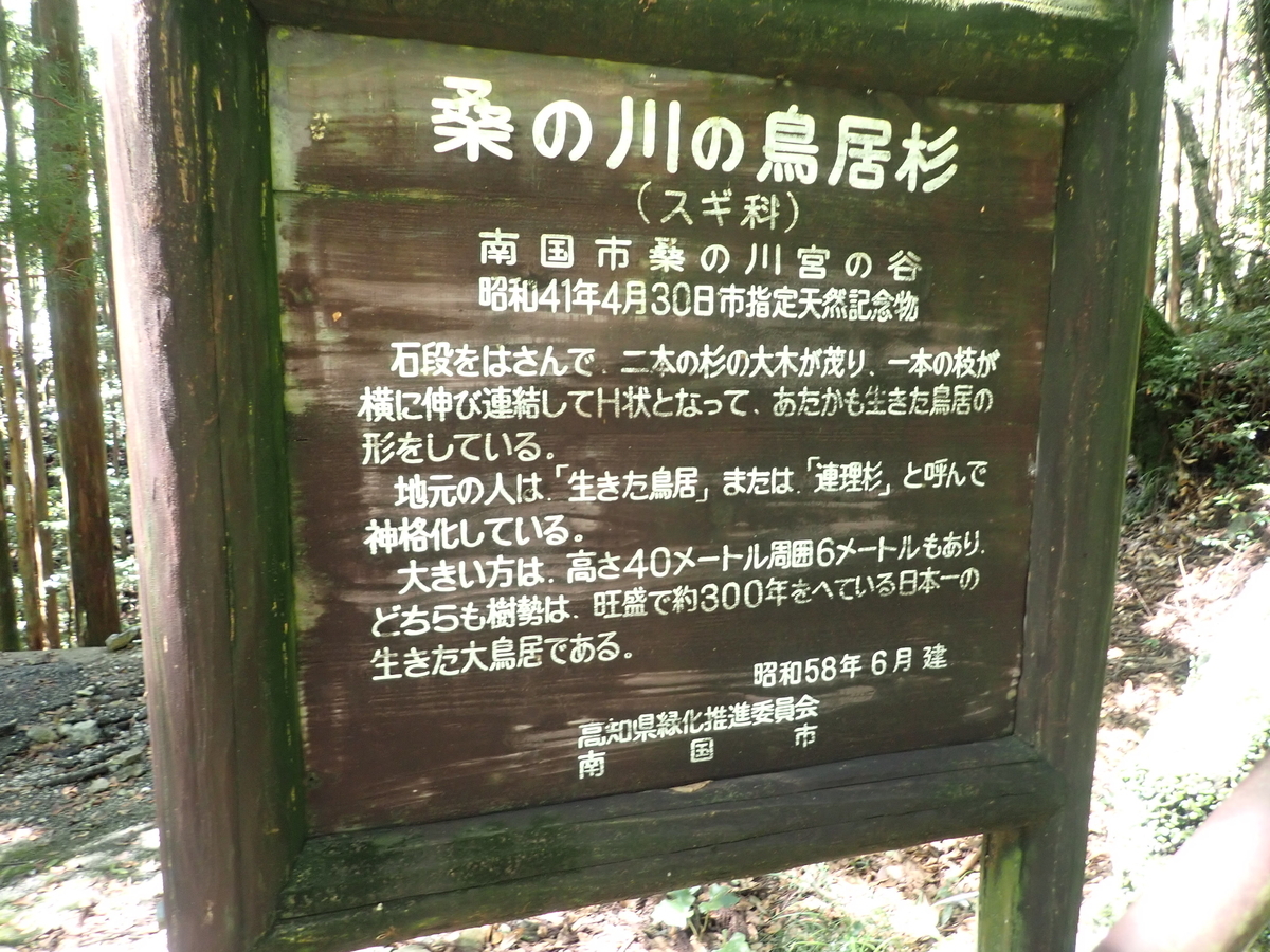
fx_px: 917
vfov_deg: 54.9
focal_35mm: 25
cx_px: 635
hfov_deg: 69.4
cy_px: 476
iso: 250
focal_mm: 4.5
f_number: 2
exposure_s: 1/30
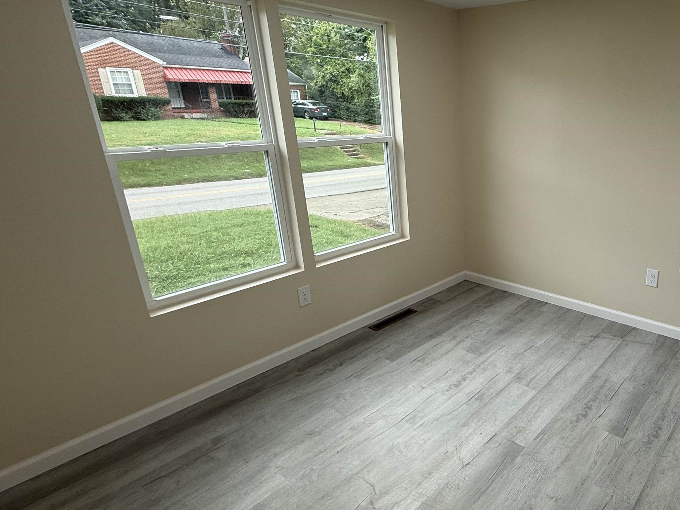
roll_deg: -1.0
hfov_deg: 68.0
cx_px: 528
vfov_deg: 58.9
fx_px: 452
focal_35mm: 23
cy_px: 252
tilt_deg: -19.9
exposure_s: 1/115
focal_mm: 2.22
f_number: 2.2
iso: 50
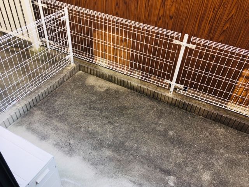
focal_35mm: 29
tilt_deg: -41.9
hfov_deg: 61.7
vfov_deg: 48.2
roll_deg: -4.2
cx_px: 124
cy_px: 94
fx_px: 209
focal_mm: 4.15
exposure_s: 1/120
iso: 25
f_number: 2.2
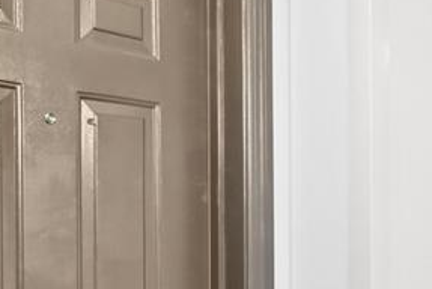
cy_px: 252
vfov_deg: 23.3
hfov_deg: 33.9
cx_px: 351
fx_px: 685
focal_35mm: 57
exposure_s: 1/3.33
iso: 400
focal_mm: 16
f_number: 8
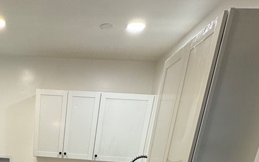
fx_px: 261
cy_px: 246
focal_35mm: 37
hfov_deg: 48.7
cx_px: 40
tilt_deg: -21.2
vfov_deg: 25.5
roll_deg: -2.8
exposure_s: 1/120
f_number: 2.2
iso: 200
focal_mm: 2.22
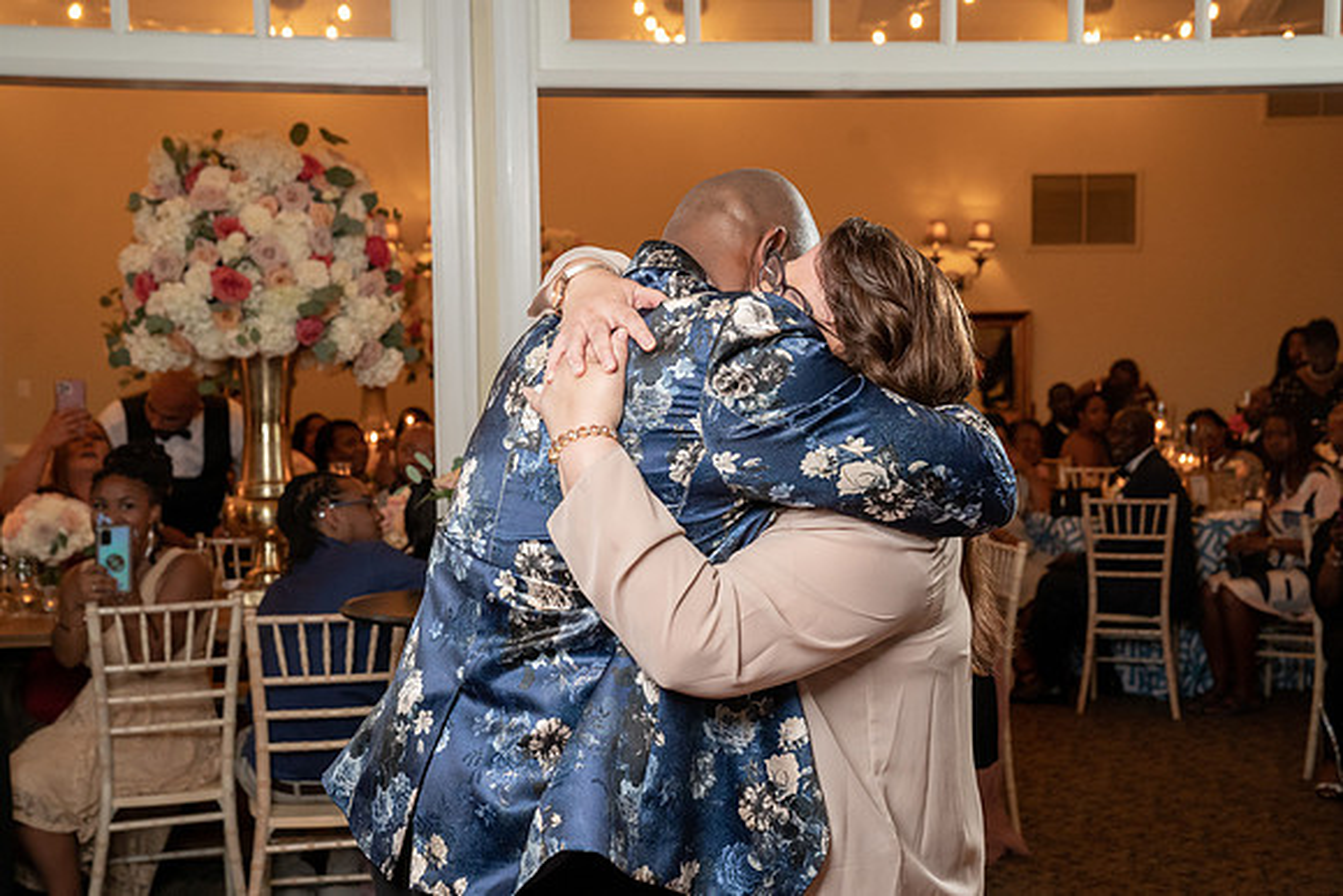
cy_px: 448
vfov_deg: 25.1
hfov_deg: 36.9
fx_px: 2011
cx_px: 685
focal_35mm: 54
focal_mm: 52
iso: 4000
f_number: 5.6
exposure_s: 1/200
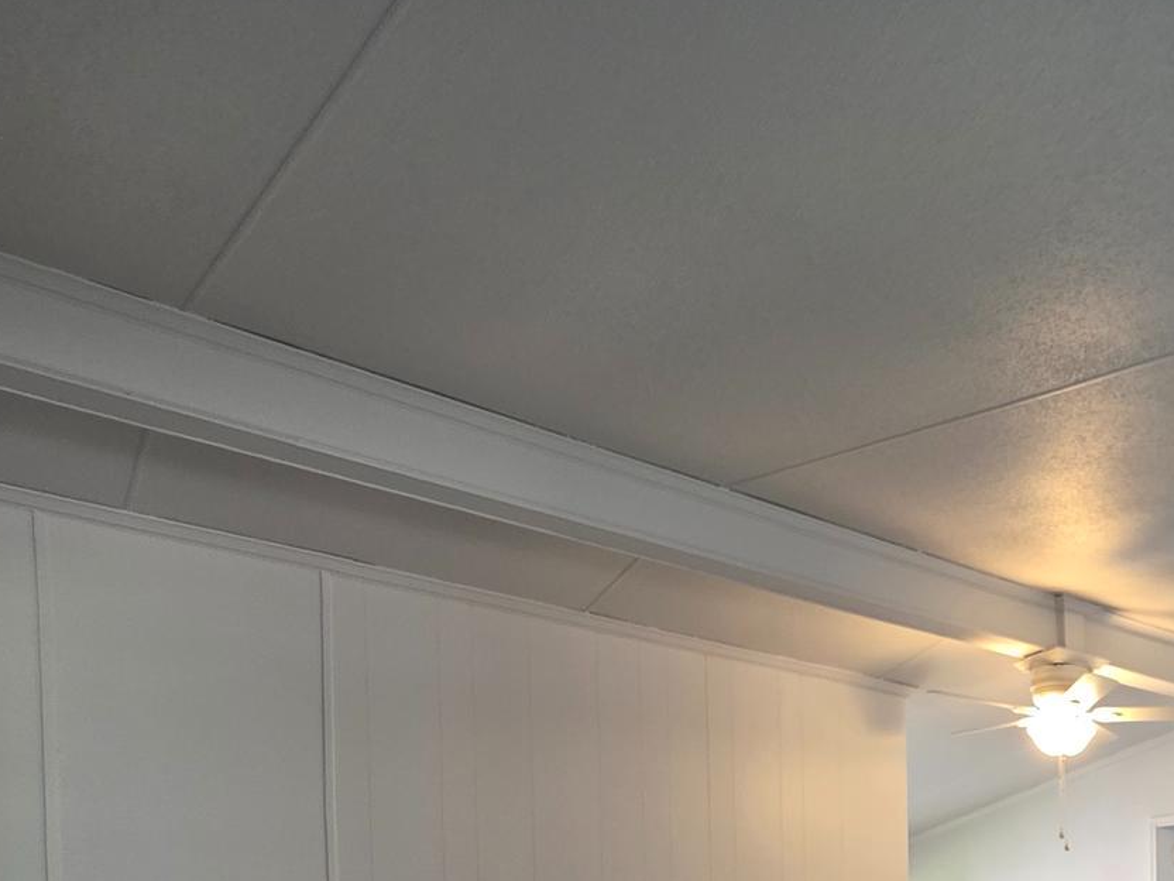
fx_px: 1085
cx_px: 1154
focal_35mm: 32
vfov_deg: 35.9
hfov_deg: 47.8
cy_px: 1022
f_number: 1.9
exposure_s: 1/60
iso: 200
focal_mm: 2.2
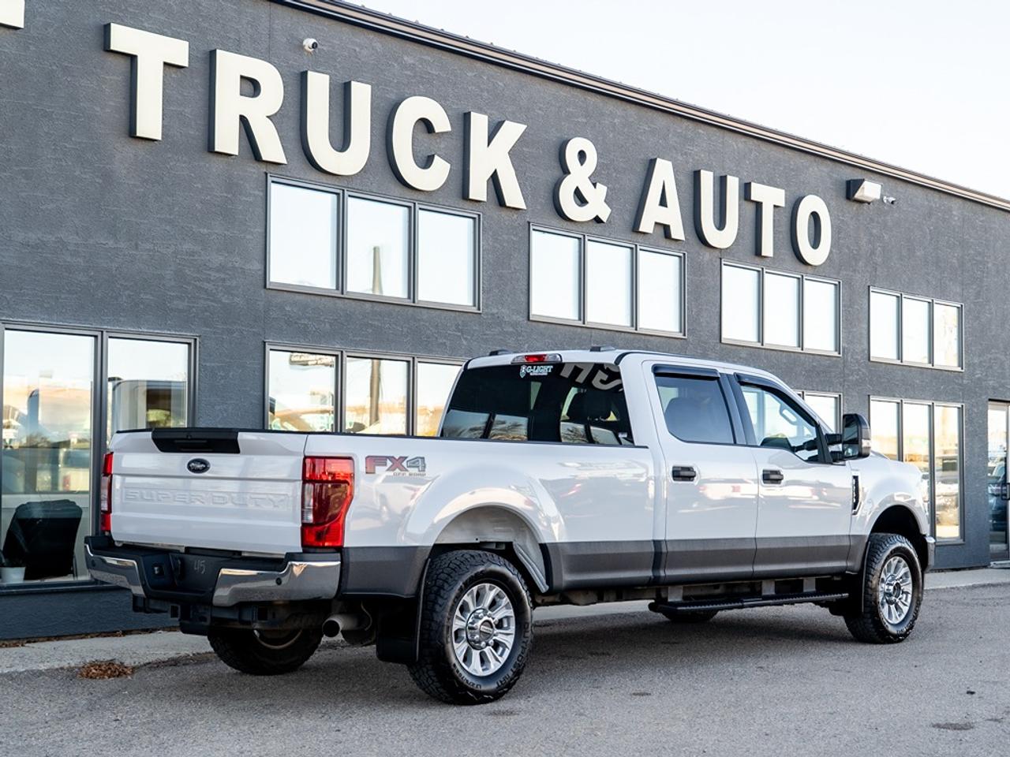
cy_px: 401
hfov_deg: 36.1
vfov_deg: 27.5
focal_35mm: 53
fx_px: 1549
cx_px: 494
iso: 100
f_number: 4
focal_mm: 44
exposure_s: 1/125
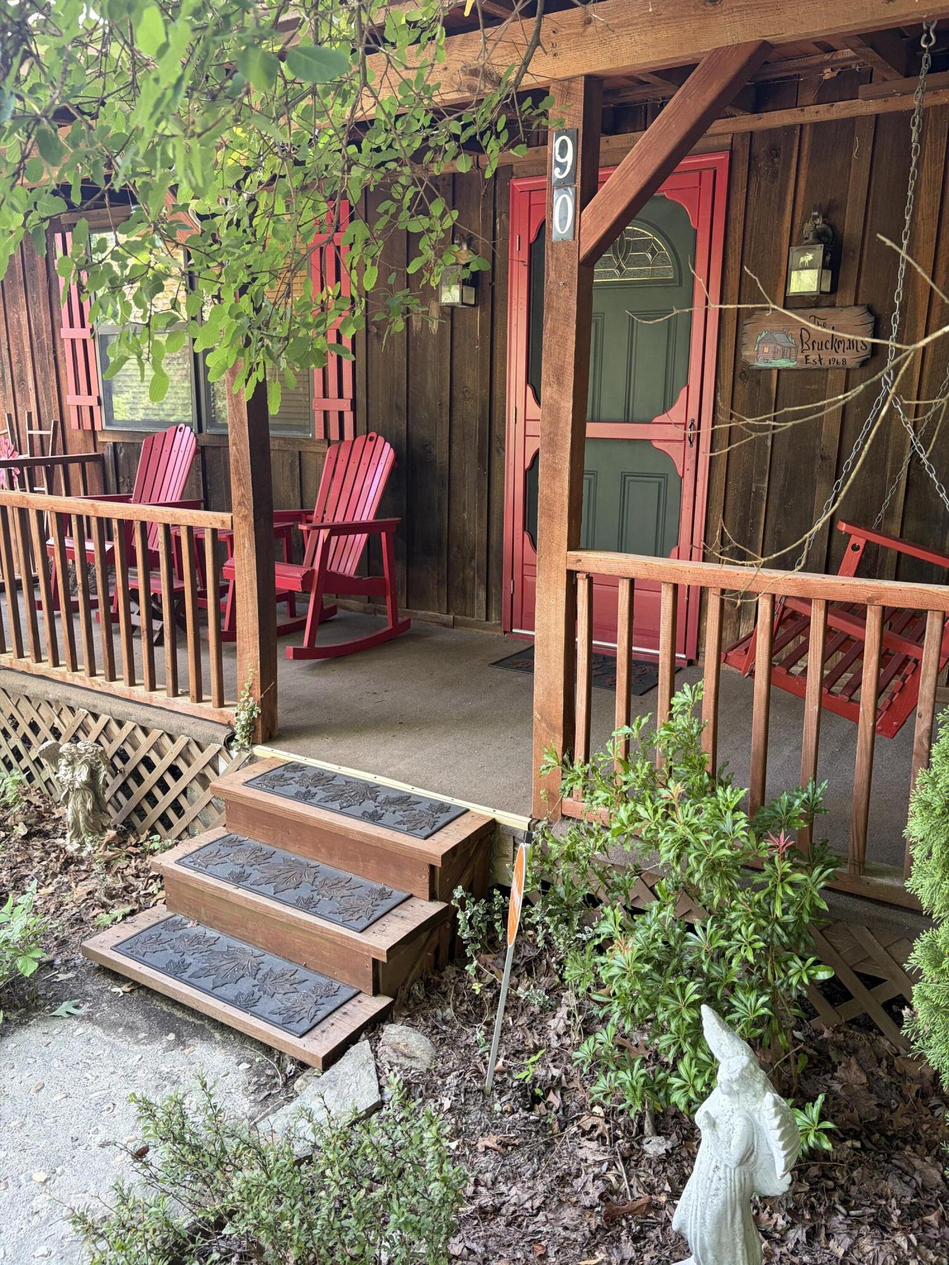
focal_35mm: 26
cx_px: 474
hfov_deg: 53.1
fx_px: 950
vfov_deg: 67.3
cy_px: 632
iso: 125
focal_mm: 5.96
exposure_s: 1/122
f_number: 1.6
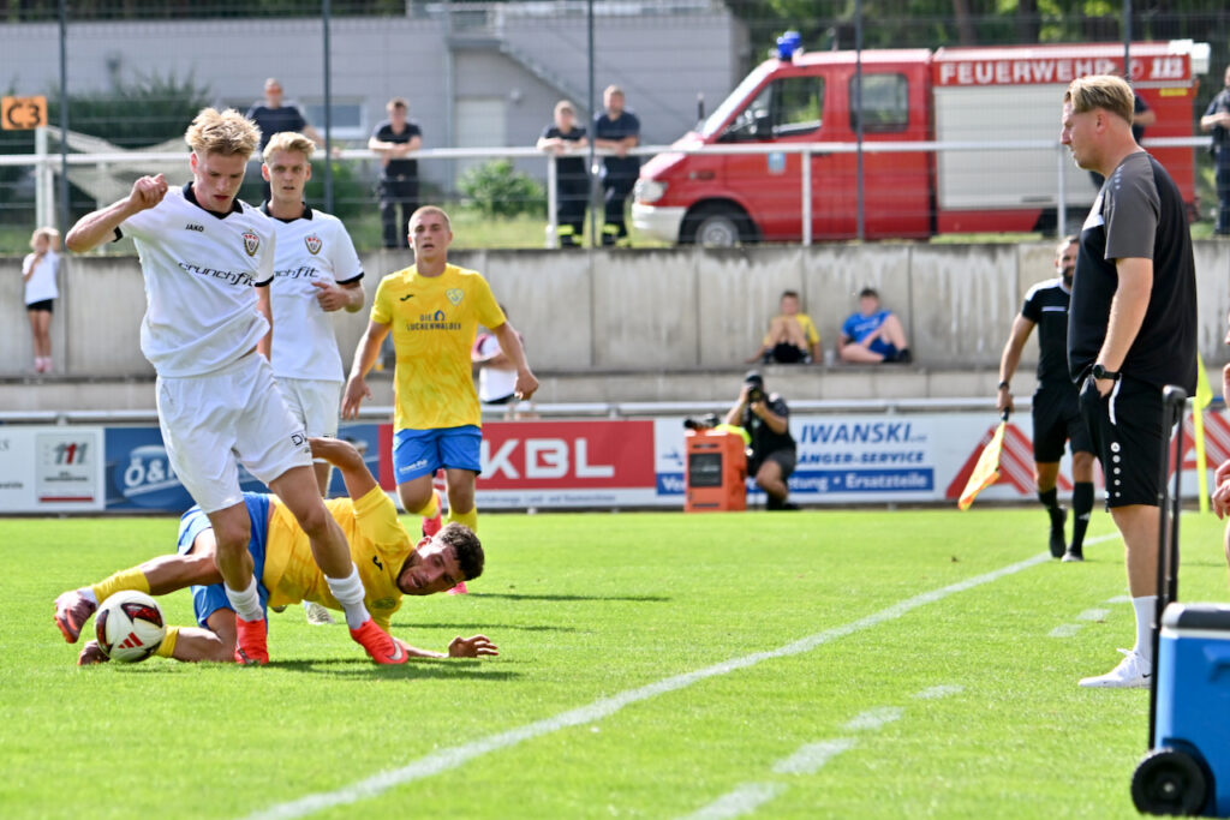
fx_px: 6150
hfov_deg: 11.4
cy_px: 410
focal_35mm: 180
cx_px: 615
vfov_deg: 7.6
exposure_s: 1/2000
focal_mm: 180
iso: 500
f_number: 5.3
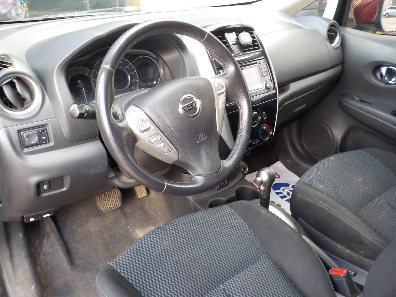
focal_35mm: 30
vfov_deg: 46.8
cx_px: 198
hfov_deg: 60.0
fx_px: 343
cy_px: 148
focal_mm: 4.1
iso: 160
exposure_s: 1/30
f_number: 3.3
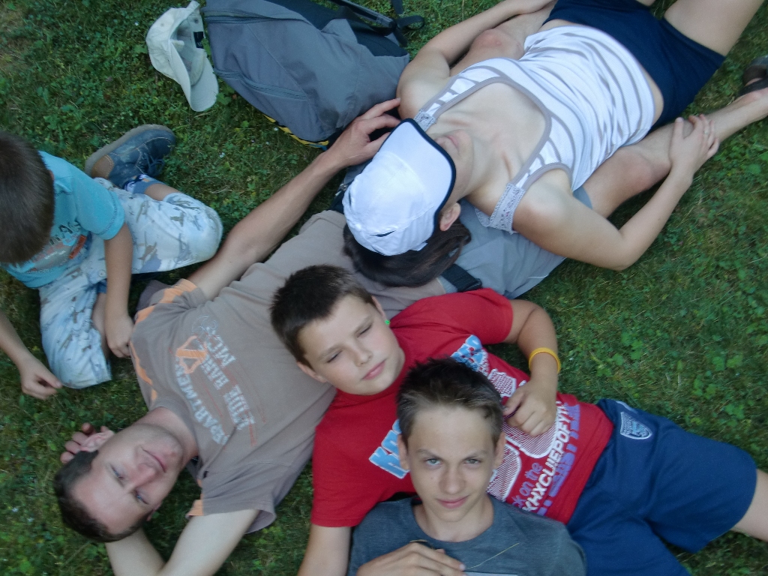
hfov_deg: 49.0
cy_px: 288
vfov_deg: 37.7
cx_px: 384
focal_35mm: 38
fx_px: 843
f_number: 3.9
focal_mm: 6.66
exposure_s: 1/80
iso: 64
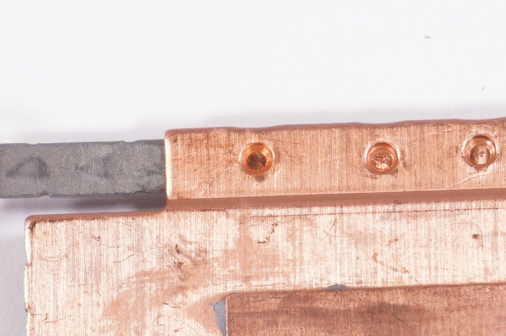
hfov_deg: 7.7
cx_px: 330
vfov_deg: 5.1
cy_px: 387
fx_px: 3750
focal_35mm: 267
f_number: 6.3
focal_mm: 50
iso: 800
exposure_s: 1/320
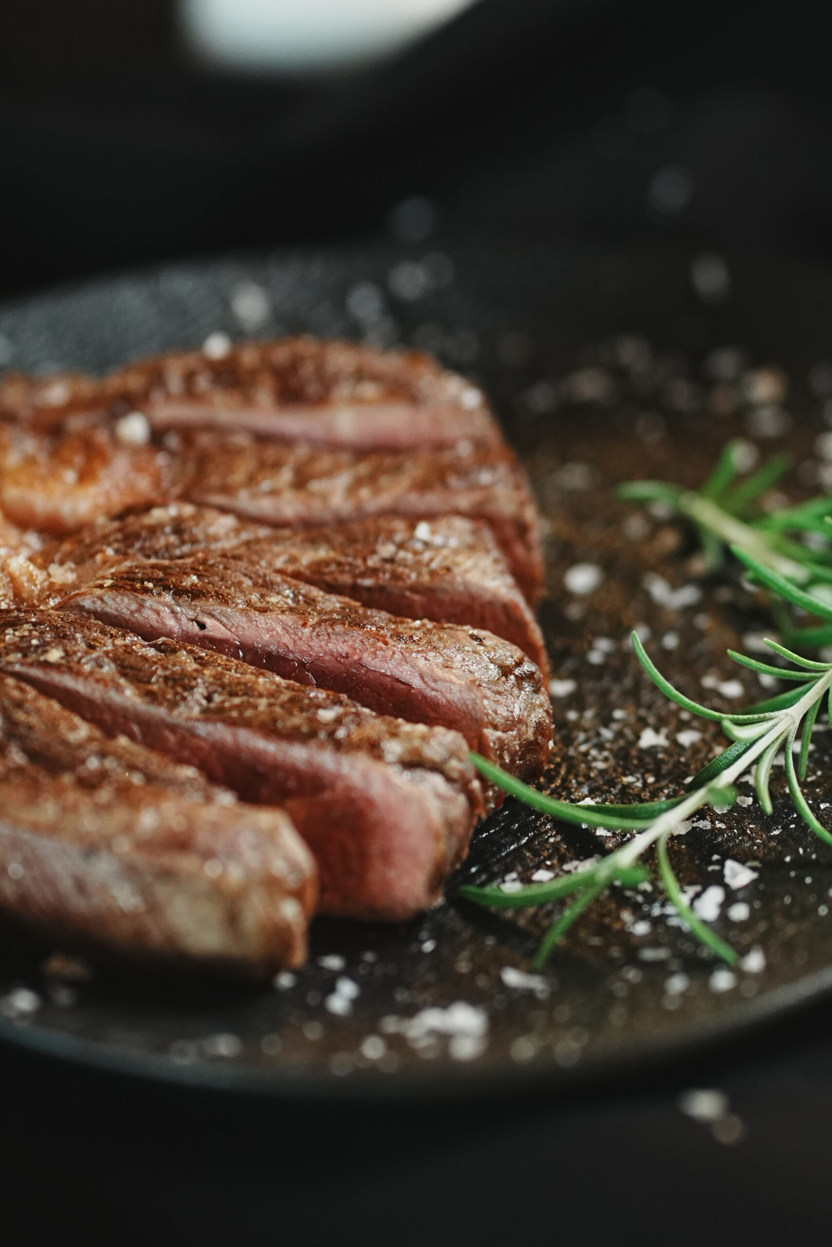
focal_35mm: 127
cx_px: 416
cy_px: 624
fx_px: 4402
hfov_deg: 10.8
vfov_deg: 16.1
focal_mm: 85
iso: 2000
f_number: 2.8
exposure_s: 1/250
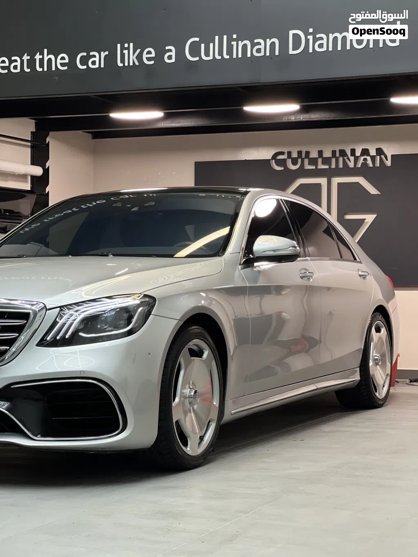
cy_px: 278
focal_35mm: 77
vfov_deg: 25.3
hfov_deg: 19.1
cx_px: 209
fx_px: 1240
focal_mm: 9
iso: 200
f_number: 2.8
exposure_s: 1/62
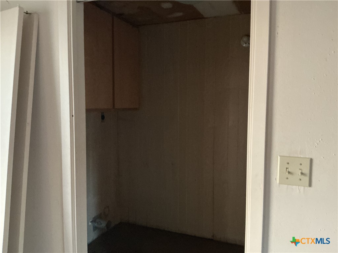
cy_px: 126
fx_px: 283
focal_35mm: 29
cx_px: 169
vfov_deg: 48.2
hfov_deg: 61.7
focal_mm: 3
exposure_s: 1/30
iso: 500
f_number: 1.8
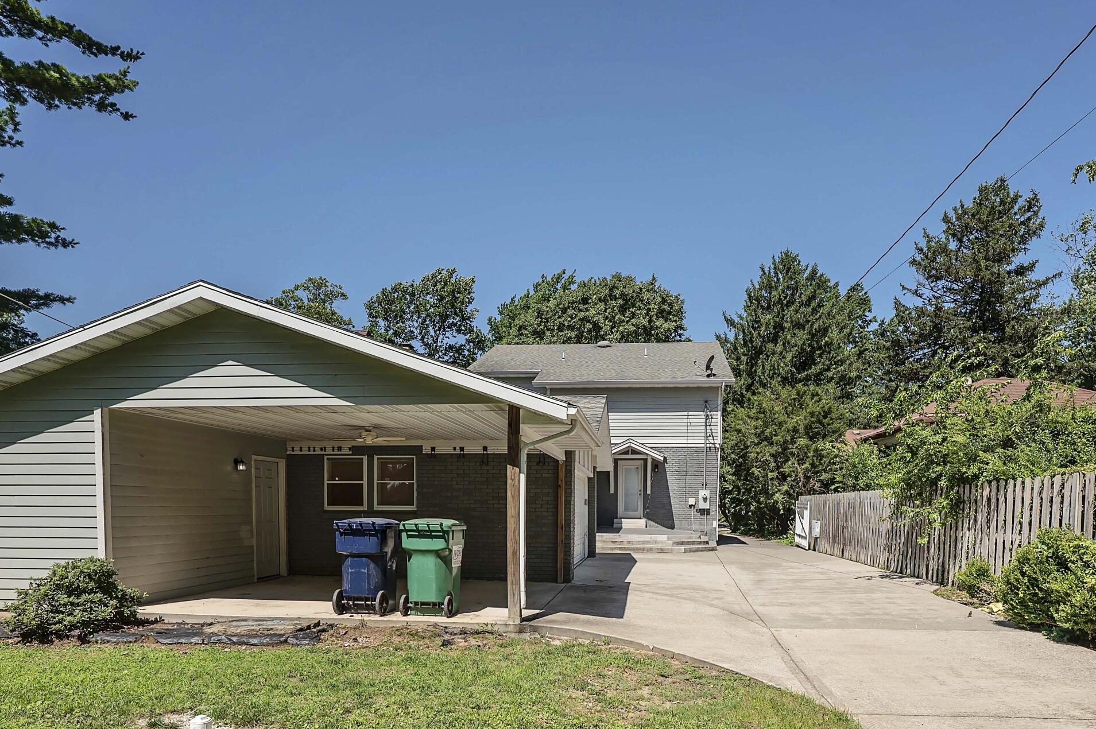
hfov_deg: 78.5
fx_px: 669
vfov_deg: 54.5
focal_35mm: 22
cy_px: 546
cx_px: 581
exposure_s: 1/1600
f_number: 5
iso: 200
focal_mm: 14
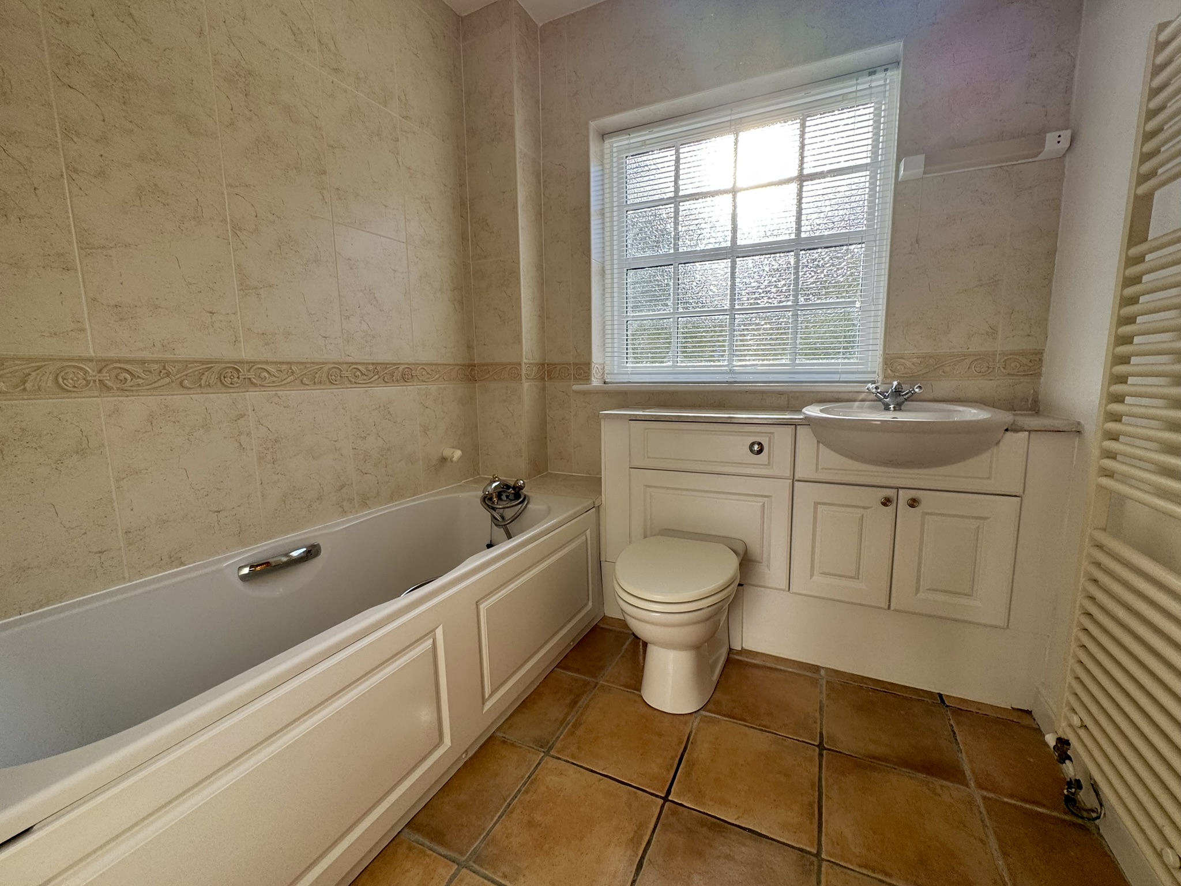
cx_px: 590
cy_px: 443
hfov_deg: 102.1
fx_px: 478
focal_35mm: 14
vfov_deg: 85.7
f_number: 2.2
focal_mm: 2.22
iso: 50
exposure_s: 1/217
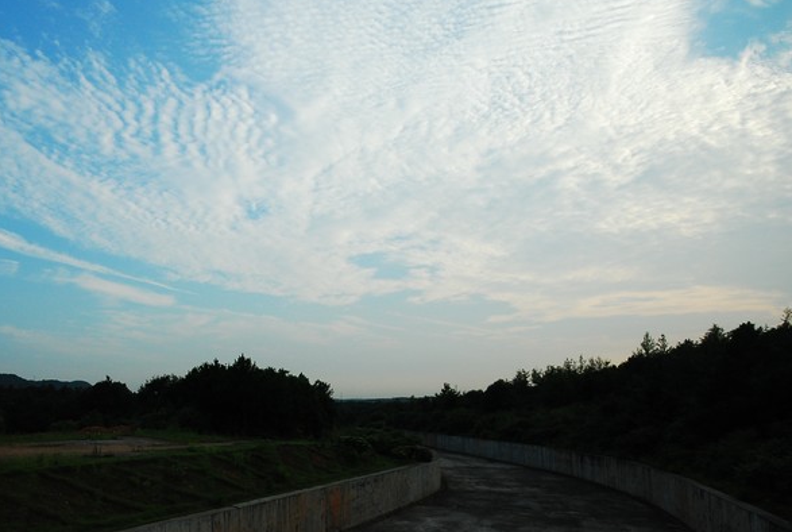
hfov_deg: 72.5
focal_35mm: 23
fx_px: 507
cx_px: 235
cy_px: 346
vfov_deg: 54.4
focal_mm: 10
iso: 400
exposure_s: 1/500
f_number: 7.1
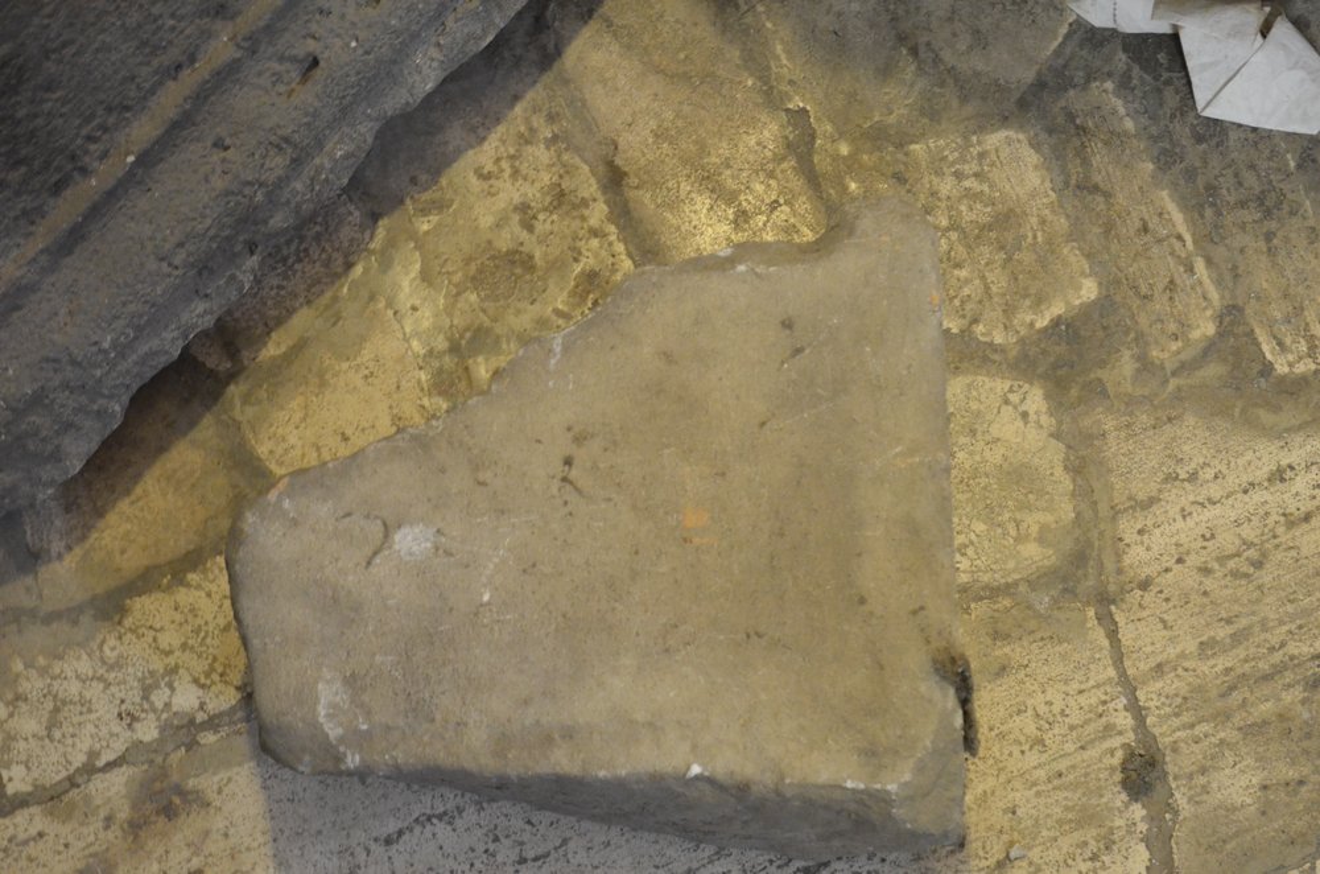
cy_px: 437
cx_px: 660
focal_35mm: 63
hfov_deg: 32.0
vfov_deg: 21.5
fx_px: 2305
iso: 3200
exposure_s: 1/6
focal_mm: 42
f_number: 5.3
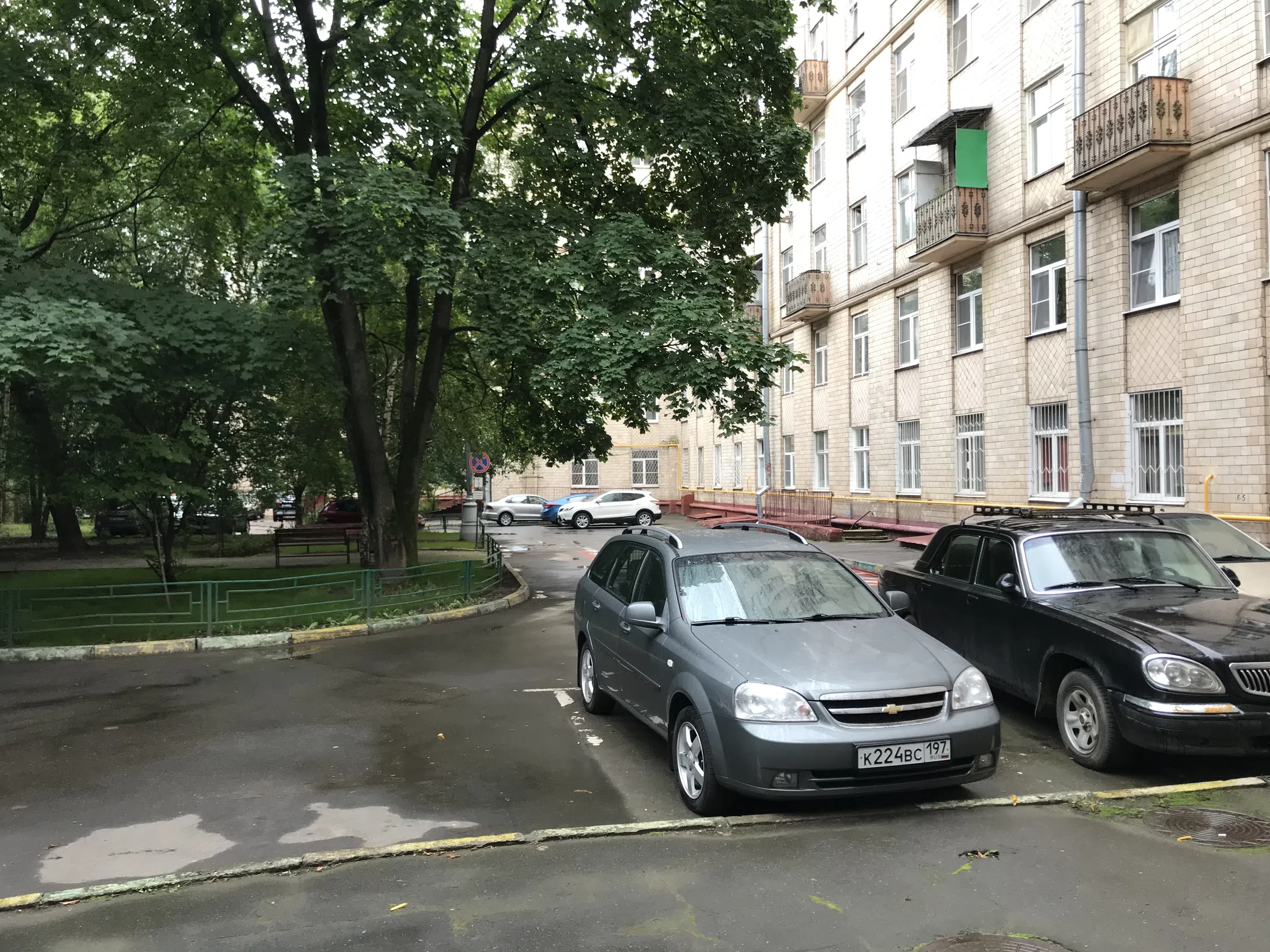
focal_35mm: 28
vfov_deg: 49.7
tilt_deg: +2.4
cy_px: 476
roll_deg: +2.3
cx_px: 635
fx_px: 1027
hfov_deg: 63.4
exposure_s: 1/100
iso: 40
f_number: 1.8
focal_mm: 3.99
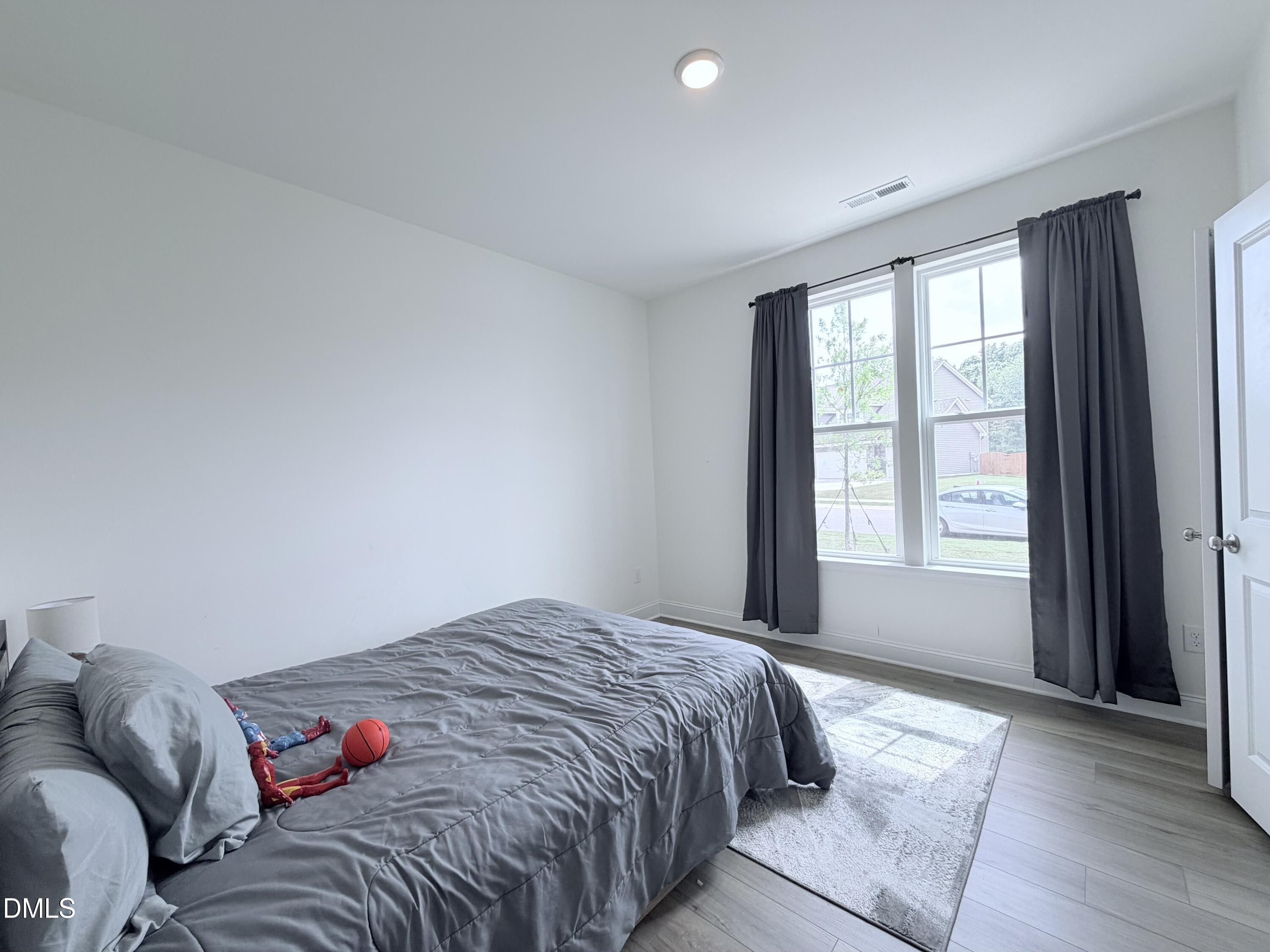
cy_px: 476
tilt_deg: +0.3
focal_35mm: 14
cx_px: 635
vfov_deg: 85.7
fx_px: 514
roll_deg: +2.7
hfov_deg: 102.1
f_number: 2.2
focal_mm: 2.22
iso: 64
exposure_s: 1/121
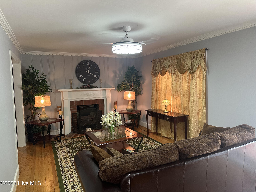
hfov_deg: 71.6
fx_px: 177
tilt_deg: -5.2
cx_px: 128
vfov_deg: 56.8
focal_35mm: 24
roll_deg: +1.3
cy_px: 96
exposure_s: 1/60
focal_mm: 6.86
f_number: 1.78
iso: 250
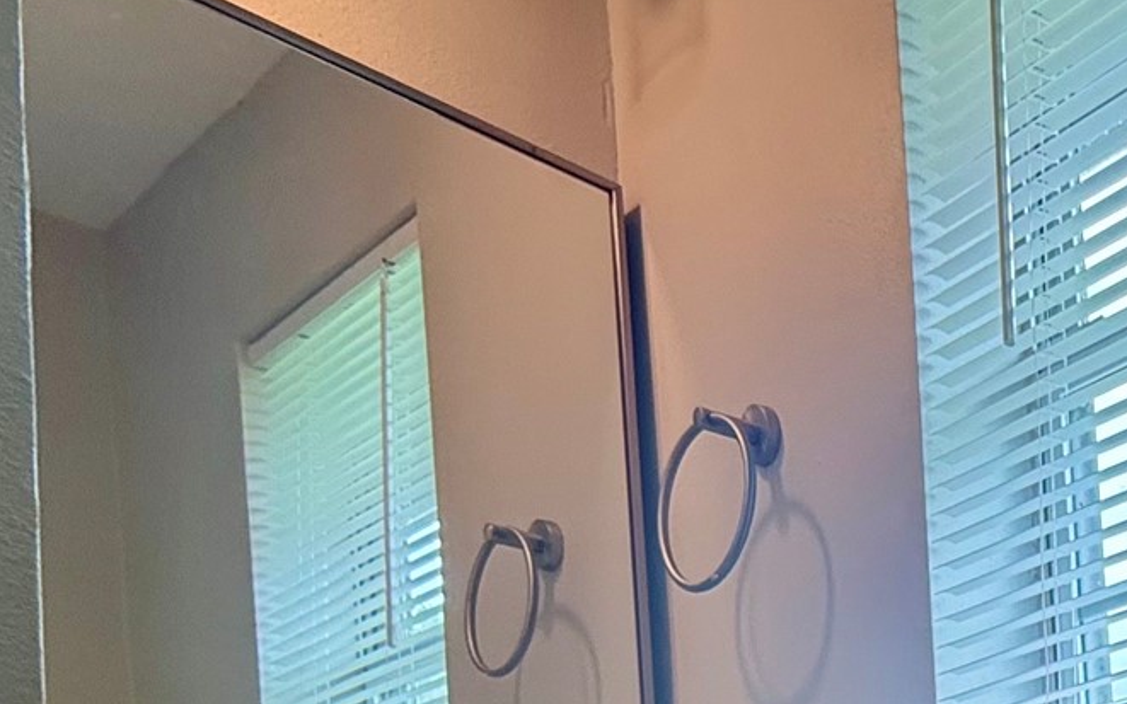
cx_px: 1541
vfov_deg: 22.2
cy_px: 1103
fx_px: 1413
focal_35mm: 46
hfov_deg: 31.1
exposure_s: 1/120
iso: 200
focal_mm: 2.22
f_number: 2.2
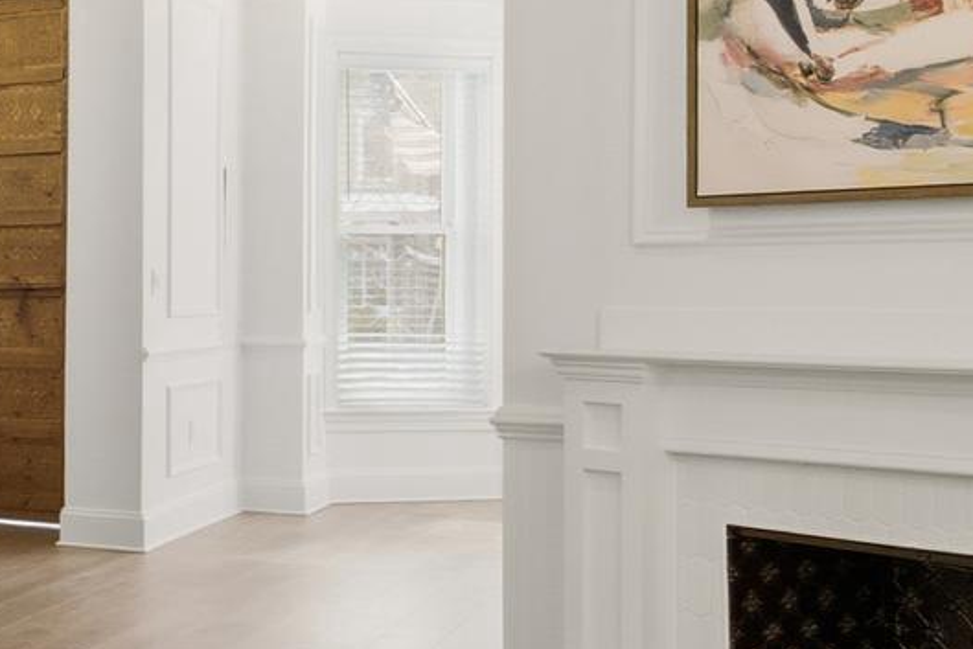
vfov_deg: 21.9
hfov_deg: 26.3
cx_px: -366
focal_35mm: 62
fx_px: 1676
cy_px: 280
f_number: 8
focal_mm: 16
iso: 500
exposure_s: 1/320
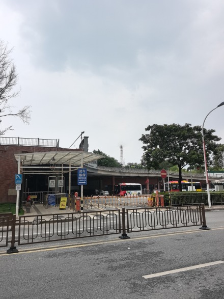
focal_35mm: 27
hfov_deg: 51.3
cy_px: 150
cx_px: 112
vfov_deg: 65.3
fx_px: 233
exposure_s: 1/2096
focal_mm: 6.98
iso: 50
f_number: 2
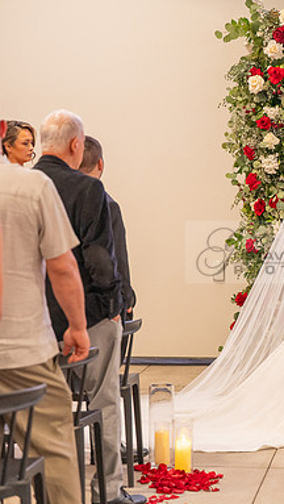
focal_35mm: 111
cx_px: 300
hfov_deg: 10.8
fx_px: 1483
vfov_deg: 19.3
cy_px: 252
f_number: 2.8
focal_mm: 70
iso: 1600
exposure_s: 1/125
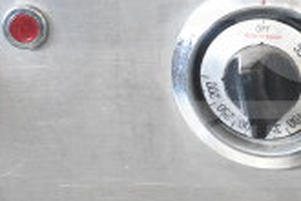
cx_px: 275
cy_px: 43
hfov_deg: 13.1
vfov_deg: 8.8
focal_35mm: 155
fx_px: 1296
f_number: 5.6
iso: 6400
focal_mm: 28
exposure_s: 1/125
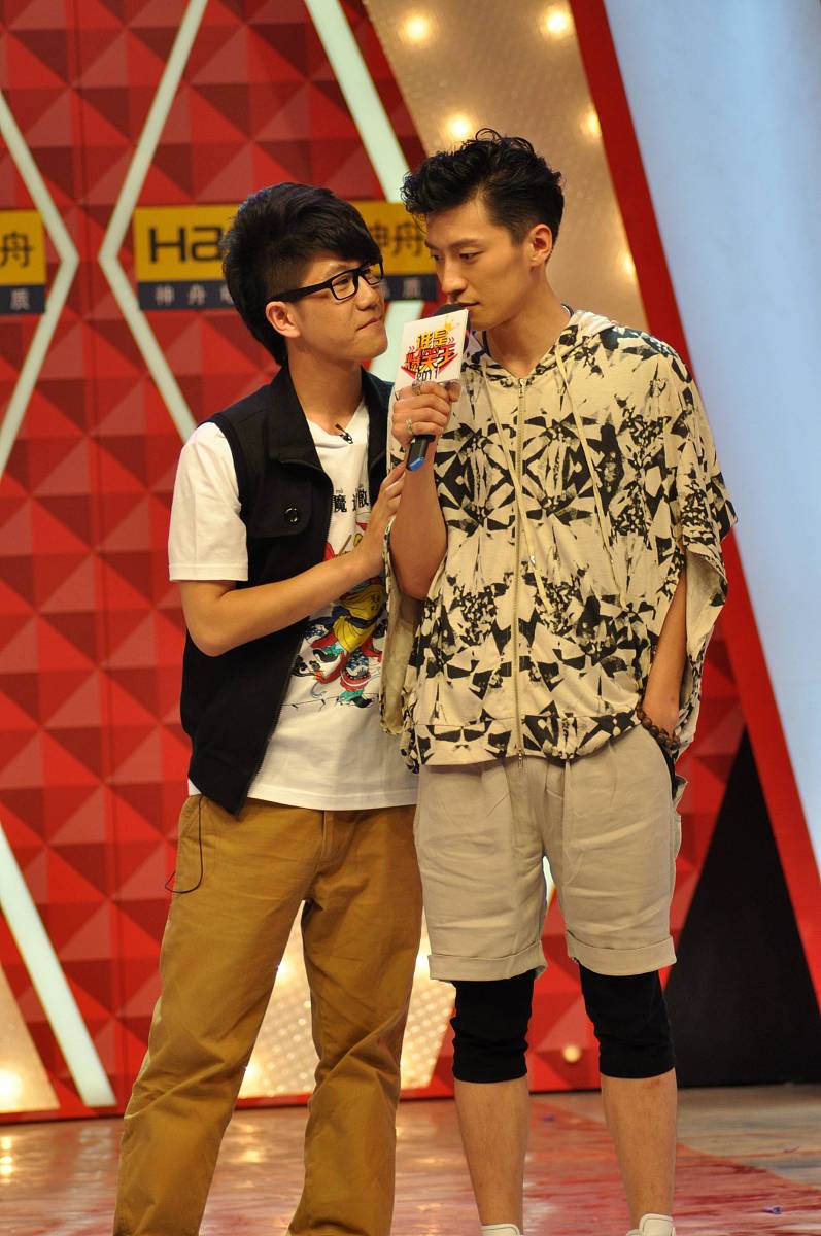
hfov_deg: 7.9
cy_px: 618
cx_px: 410
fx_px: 5967
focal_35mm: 174
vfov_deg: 11.8
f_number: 4.5
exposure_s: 1/200
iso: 800
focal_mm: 116
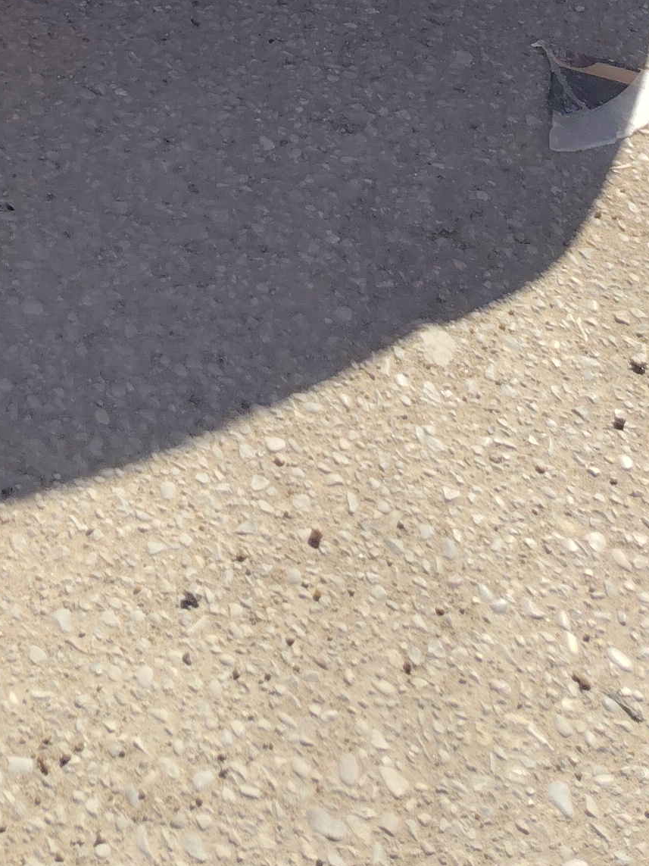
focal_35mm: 84
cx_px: -61
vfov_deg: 18.9
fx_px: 2100
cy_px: -616
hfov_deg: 17.0
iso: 100
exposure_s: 1/933
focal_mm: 5.25
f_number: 1.75
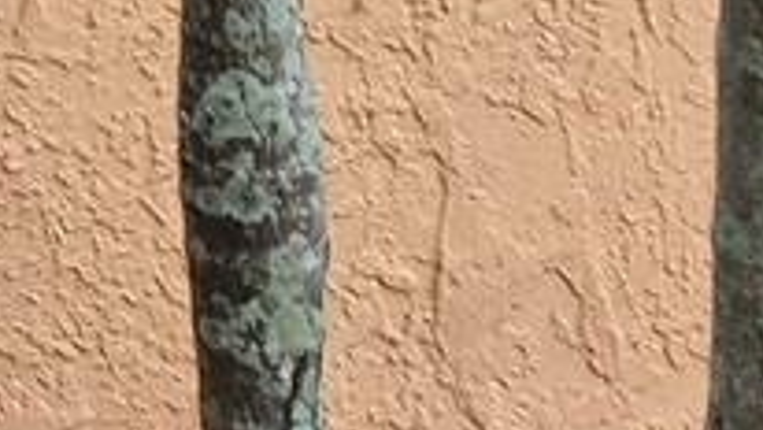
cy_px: -1372
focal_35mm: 195
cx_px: -1089
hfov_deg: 9.7
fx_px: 3946
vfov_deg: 5.4
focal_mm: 5.4
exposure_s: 1/530
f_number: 1.8
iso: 25
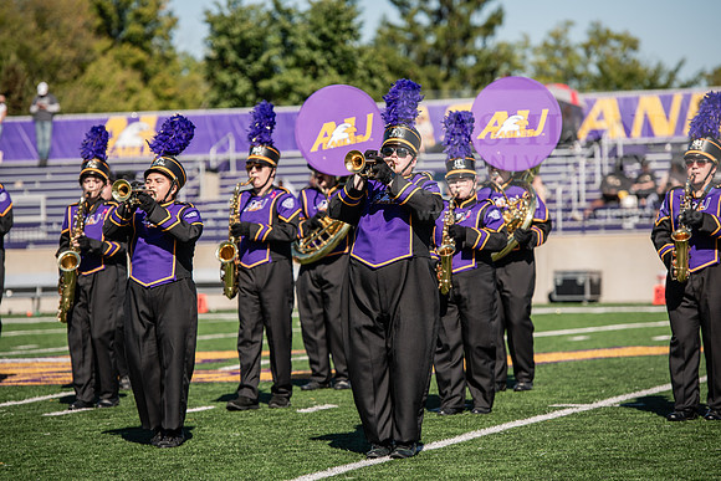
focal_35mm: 165
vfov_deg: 8.3
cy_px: 240
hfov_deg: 12.4
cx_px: 360
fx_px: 3305
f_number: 4
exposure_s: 1/400
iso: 50
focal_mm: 165
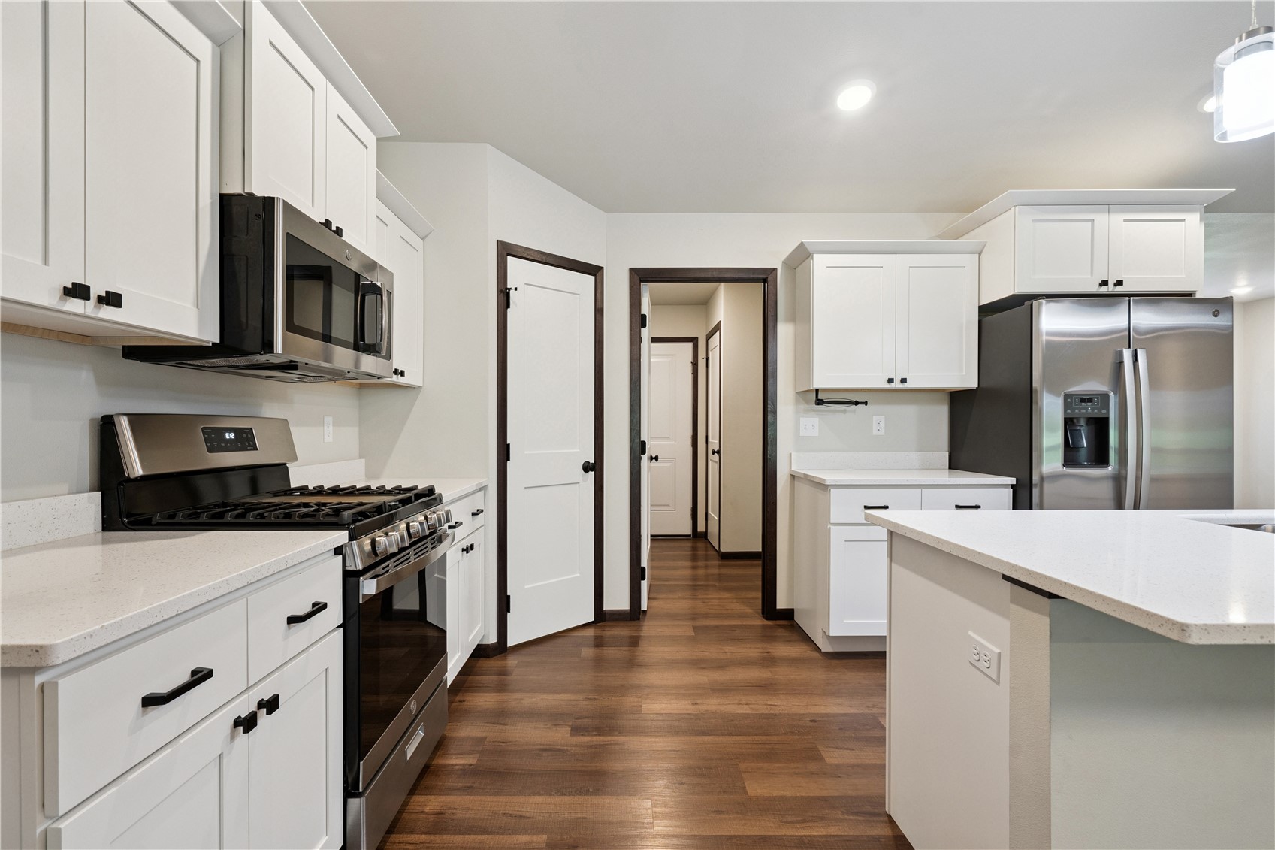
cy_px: 425
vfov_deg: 73.7
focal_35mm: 16
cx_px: 638
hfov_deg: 96.7
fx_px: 567
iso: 800
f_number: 8
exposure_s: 1/20
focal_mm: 16
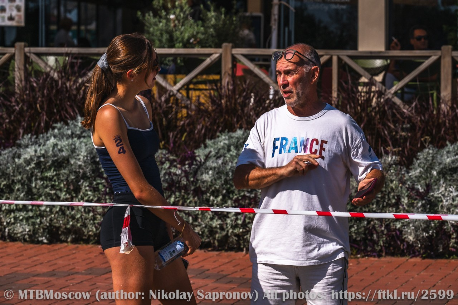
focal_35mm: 140
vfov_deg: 9.8
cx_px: 229
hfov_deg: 14.7
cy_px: 152
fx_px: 1781
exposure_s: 1/2500
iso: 250
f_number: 8
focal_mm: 140
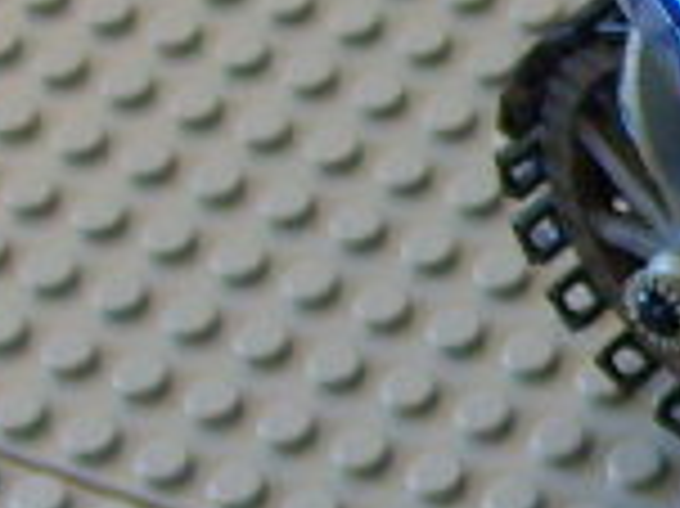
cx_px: 1734
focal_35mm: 238
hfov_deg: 7.6
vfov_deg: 6.2
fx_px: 4672
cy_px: 94
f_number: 2.8
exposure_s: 1/30
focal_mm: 5.8
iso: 100
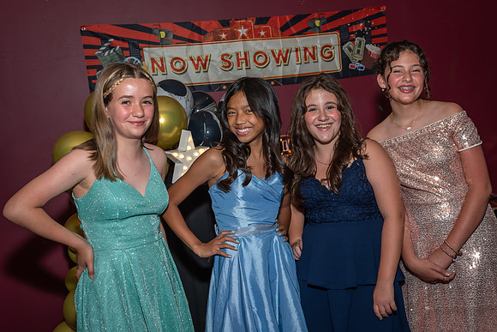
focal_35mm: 44
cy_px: 185
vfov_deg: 30.6
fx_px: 605
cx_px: 279
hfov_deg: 44.6
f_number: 5.6
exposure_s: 1/250
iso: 400
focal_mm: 26
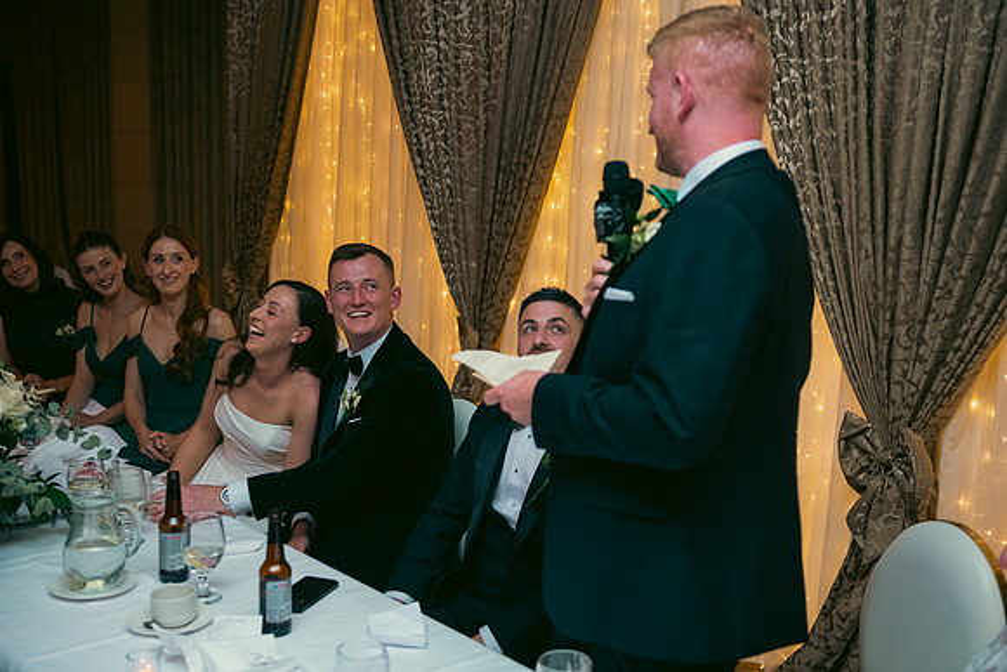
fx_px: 1231
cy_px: 336
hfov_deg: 44.5
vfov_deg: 30.5
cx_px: 504
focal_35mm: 44
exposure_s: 1/160
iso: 800
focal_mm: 44
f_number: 3.5
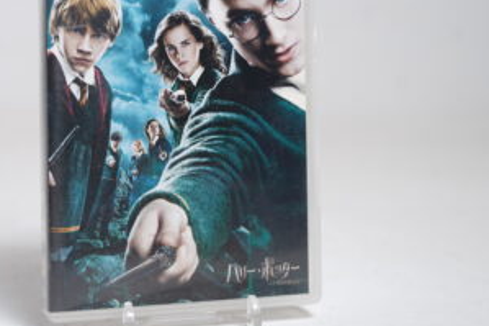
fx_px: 1018
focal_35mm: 75
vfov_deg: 18.0
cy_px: 79
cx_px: 167
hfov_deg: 26.9
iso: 64
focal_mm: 44
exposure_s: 1/6
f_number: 5
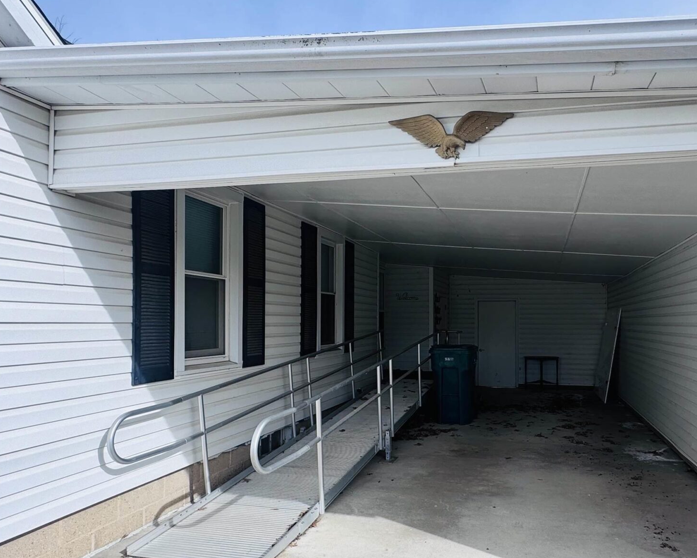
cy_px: 314
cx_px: 430
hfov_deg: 69.3
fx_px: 495
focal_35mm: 24
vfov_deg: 58.6
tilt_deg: -0.8
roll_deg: -1.3
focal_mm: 2.22
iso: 40
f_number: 2.2
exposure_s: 1/641
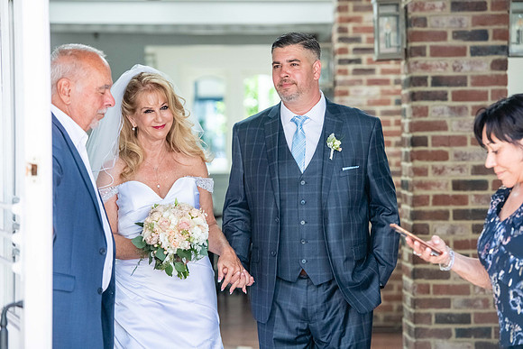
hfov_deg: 14.7
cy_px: 174
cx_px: 262
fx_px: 2034
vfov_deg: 9.8
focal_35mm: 140
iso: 640
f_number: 4.5
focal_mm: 140
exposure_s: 1/640
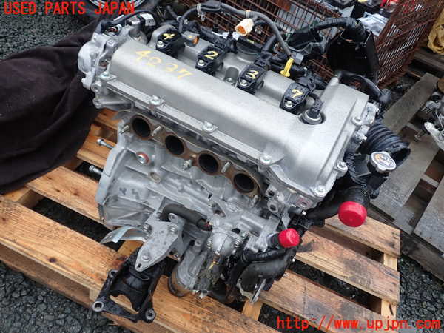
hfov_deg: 60.0
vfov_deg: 46.8
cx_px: 222
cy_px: 166
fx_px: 385
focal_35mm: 30
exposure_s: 1/80
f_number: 2.3
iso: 100
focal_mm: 5.4
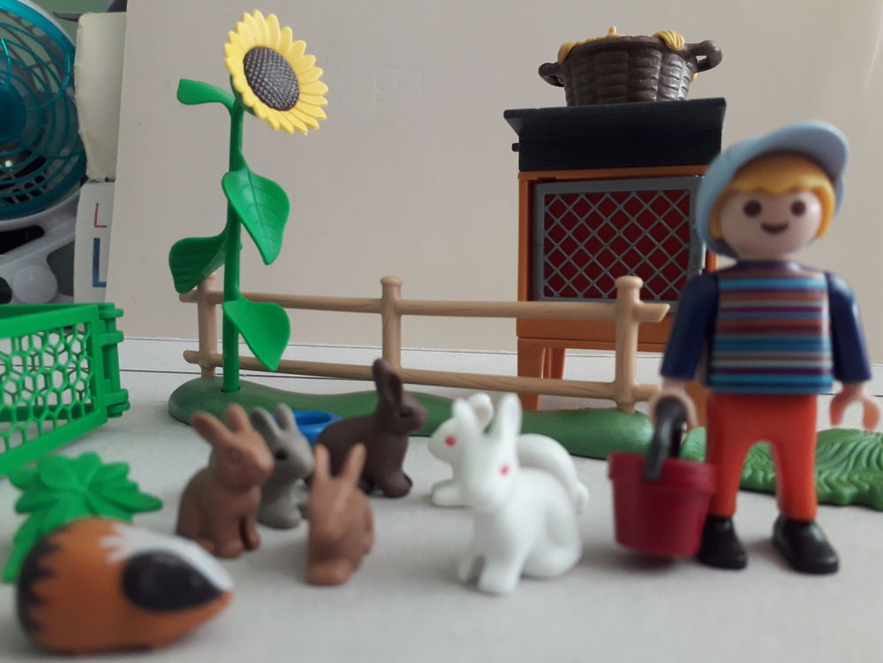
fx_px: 689
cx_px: 442
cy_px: 332
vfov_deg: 51.4
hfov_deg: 65.3
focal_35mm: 27
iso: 125
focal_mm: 3.6
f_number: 1.9
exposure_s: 1/50
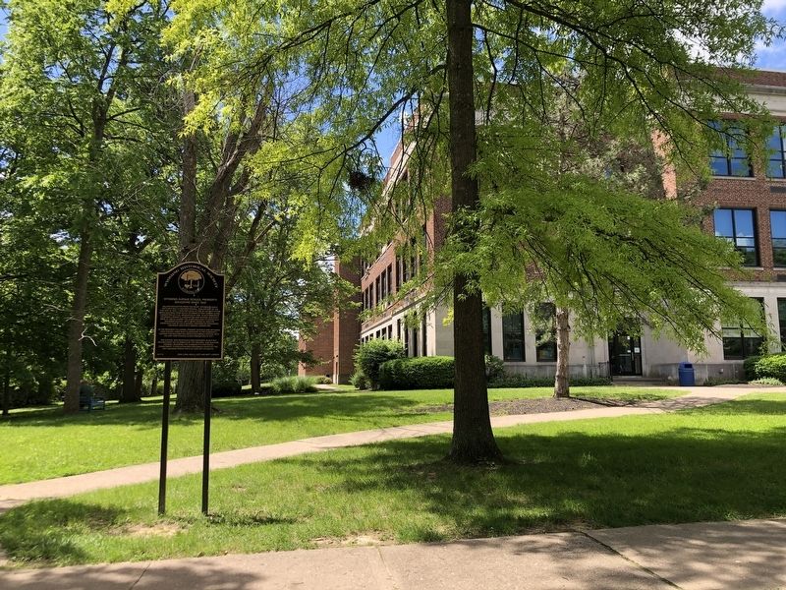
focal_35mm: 28
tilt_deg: +7.2
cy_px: 295
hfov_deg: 63.4
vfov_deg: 49.7
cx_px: 393
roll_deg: +0.8
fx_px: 636
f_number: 1.8
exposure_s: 1/558
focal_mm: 4
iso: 20
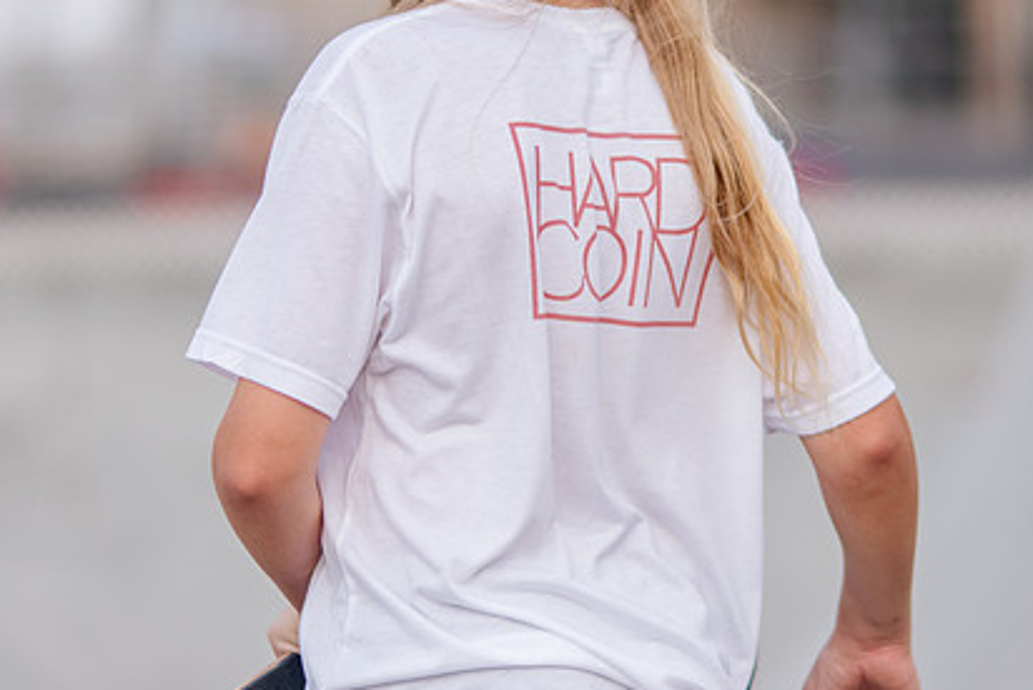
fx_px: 6946
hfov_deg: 8.5
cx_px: 642
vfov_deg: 5.7
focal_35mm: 242
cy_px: 283
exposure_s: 1/3200
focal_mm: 105
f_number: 2
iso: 400
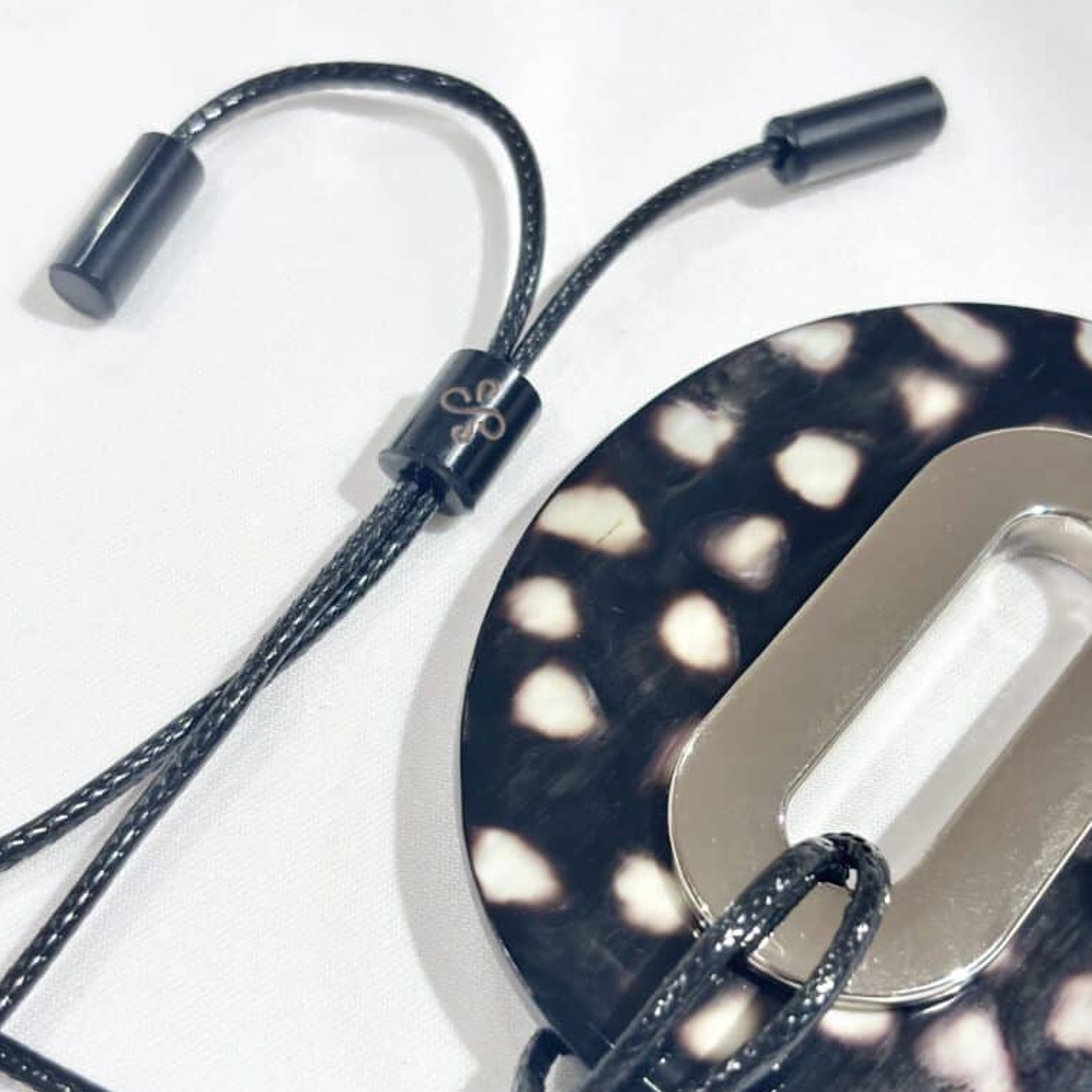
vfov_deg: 27.7
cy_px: 606
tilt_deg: -52.0
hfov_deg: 27.7
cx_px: 551
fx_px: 2213
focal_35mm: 62
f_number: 1.6
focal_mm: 5.96
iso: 25
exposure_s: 1/116
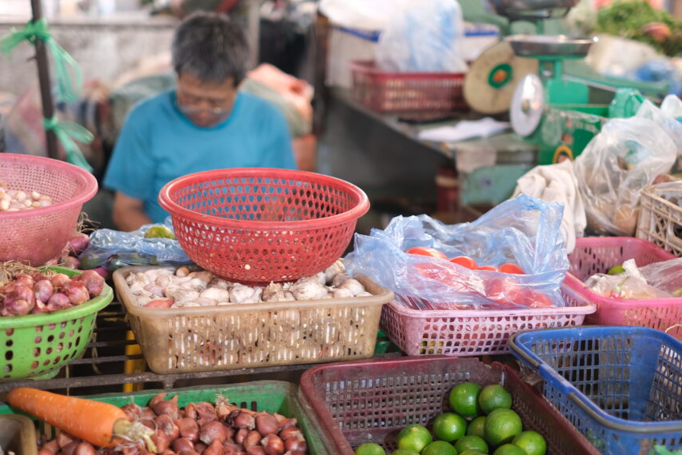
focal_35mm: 63
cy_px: 258
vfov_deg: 21.6
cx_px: 332
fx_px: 1194
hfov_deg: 31.9
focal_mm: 35
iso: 320
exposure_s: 1/38
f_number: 1.4
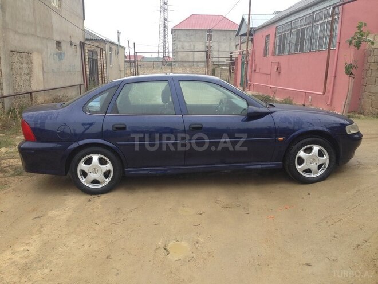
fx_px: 360
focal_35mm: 33
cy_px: 142
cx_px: 189
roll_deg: -2.1
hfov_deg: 55.4
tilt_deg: -13.9
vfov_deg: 42.9
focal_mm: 4.12
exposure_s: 1/120
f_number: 2.4
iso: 50
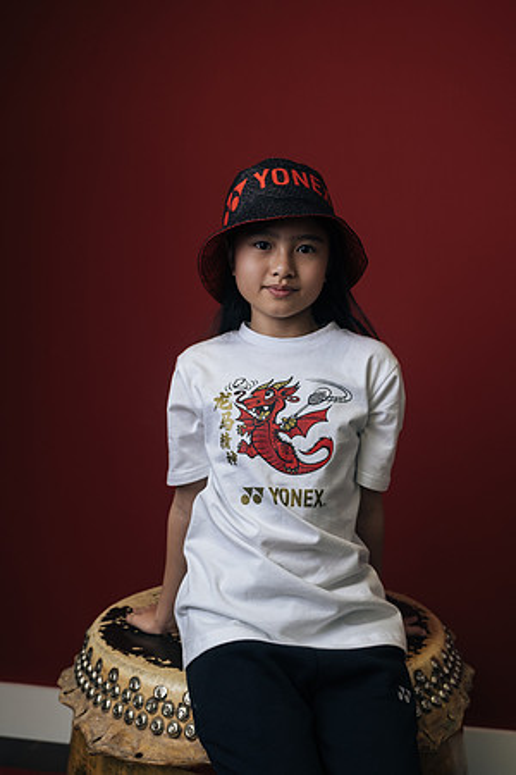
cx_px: 258
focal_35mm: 36
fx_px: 774
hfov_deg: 36.9
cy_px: 388
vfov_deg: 53.1
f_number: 3.2
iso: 400
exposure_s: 1/125
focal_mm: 24.2
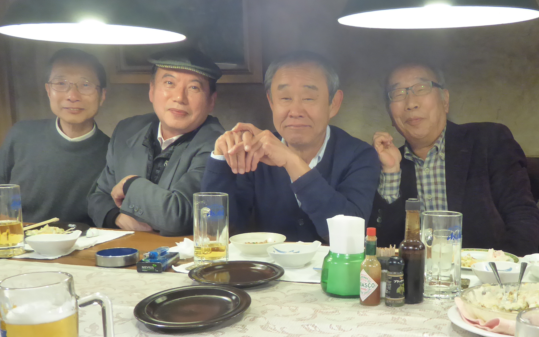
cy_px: 238
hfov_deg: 43.8
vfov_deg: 28.3
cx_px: 352
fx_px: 661
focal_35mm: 45
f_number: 3.5
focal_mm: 5
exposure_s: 1/20
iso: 400
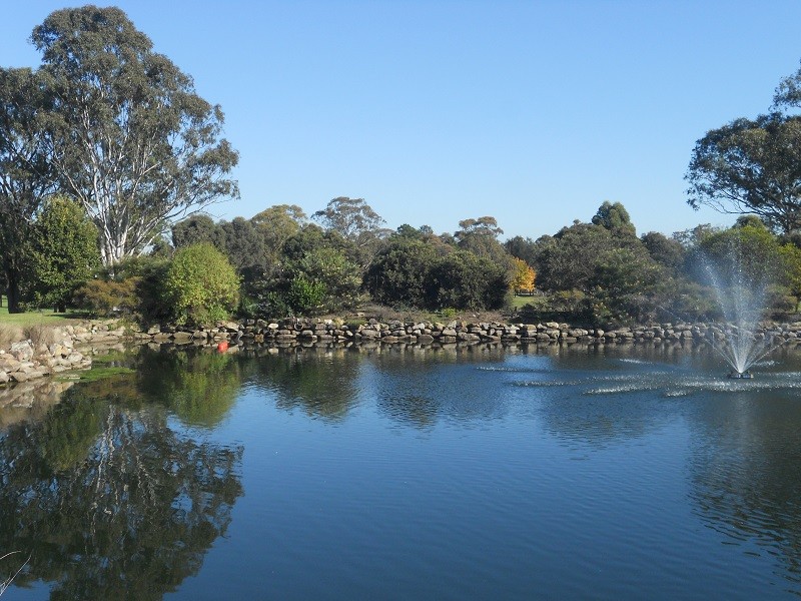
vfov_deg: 31.5
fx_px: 1064
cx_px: 400
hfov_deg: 41.2
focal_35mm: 46
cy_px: 300
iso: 80
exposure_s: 1/400
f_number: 4.3
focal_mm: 8.2
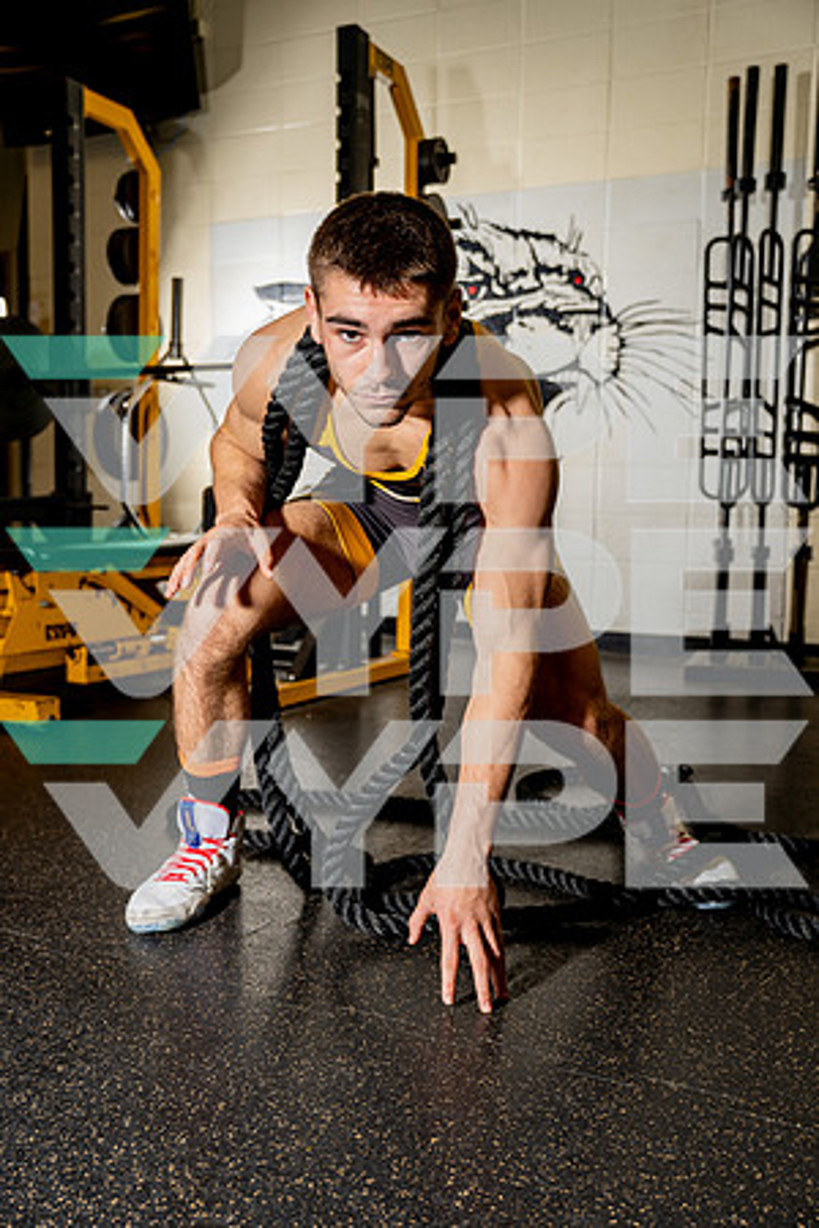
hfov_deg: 38.9
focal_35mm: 34
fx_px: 1160
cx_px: 410
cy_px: 614
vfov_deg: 55.8
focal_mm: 34
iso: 100
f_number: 4
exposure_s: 1/200
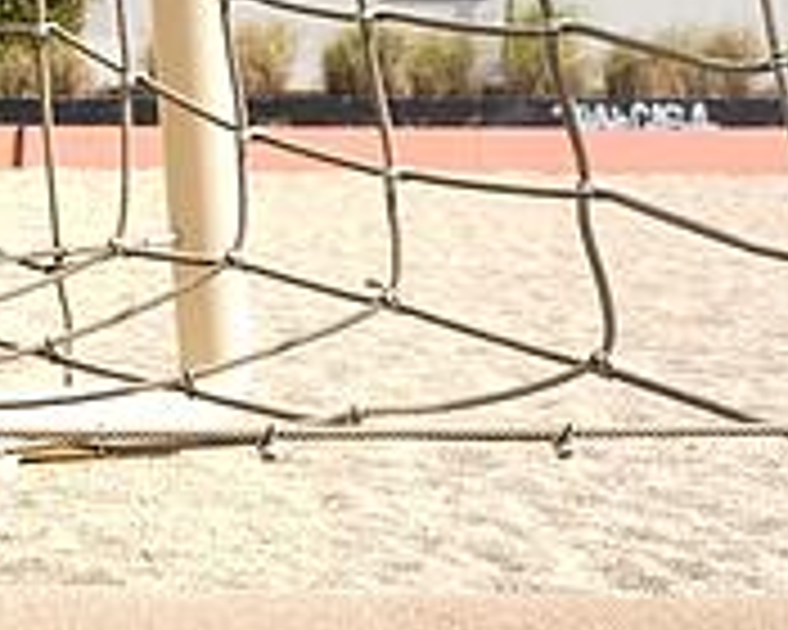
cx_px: -1000
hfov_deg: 11.0
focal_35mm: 152
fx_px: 3545
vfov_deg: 10.0
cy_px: 736
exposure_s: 1/160
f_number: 5.6
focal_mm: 35
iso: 50
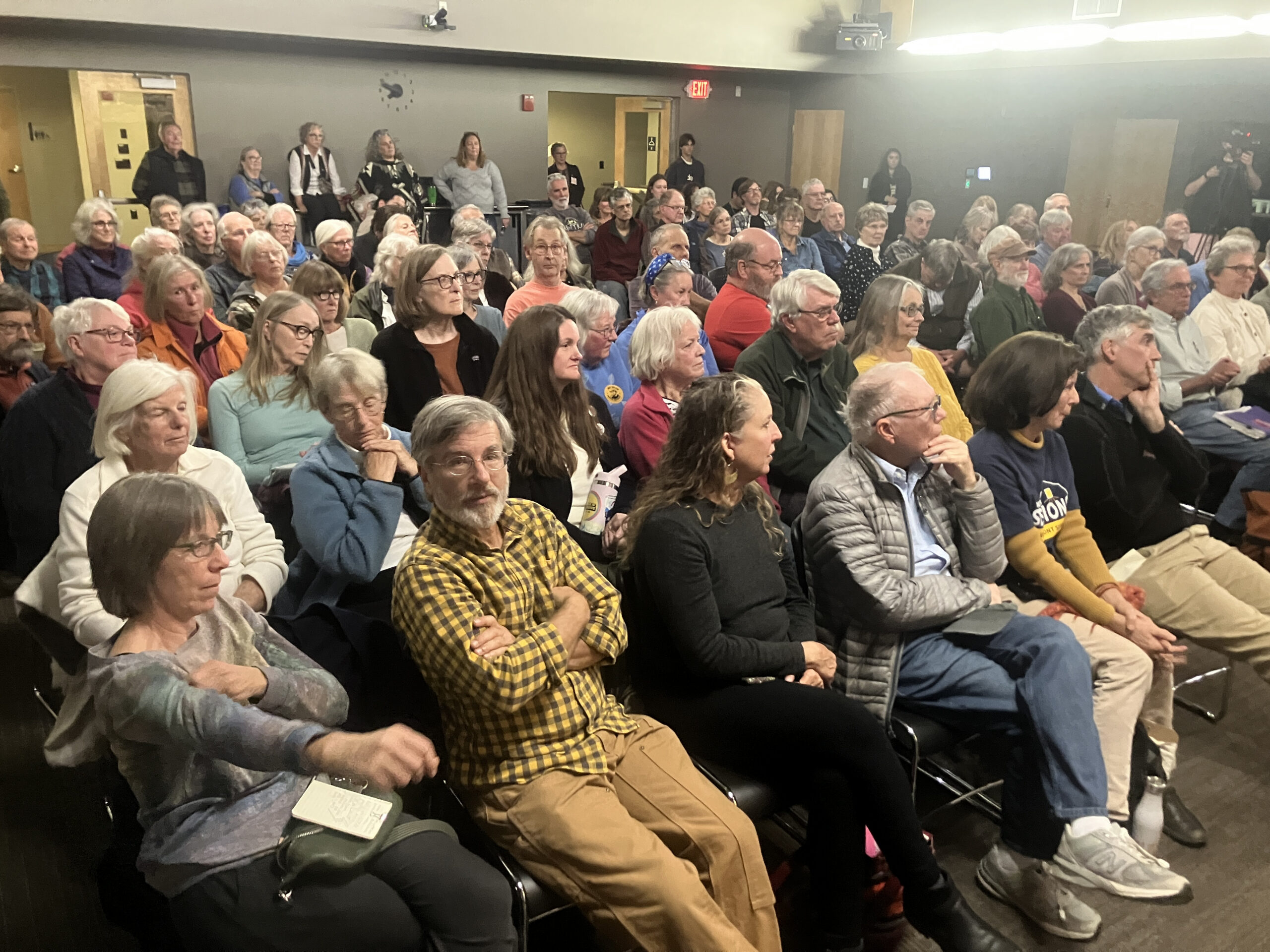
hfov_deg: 63.4
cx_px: 635
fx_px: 1027
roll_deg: +0.4
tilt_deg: -16.8
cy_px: 476
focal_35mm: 28
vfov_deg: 49.7
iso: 640
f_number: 1.8
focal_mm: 3.99
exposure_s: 1/20
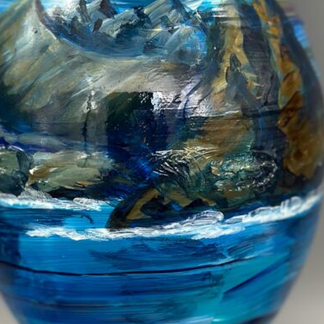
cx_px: 181
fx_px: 1197
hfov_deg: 15.4
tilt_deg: -18.6
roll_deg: +1.4
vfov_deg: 15.4
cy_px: 165
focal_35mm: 113
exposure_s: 1/50
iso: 200
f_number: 1.78
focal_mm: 6.86
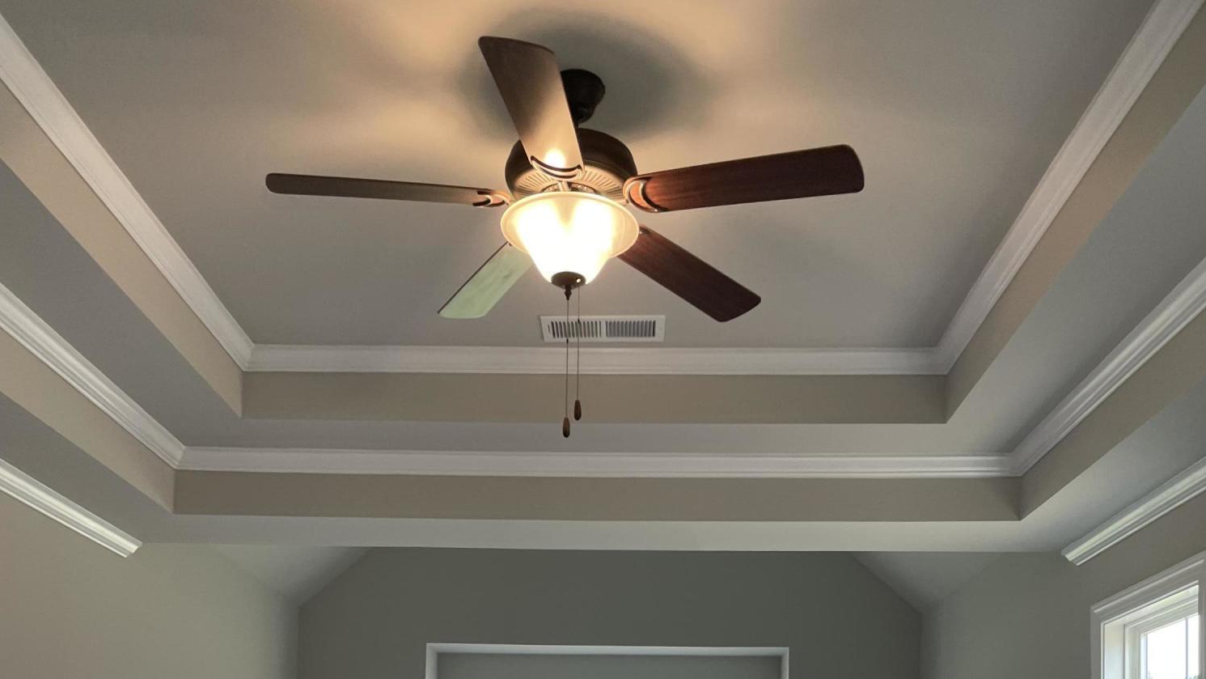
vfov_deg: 27.7
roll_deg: -0.6
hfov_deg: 52.8
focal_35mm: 38
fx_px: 1215
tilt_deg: +2.5
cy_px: 796
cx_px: 606
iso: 80
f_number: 1.6
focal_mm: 4.2
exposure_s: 1/120
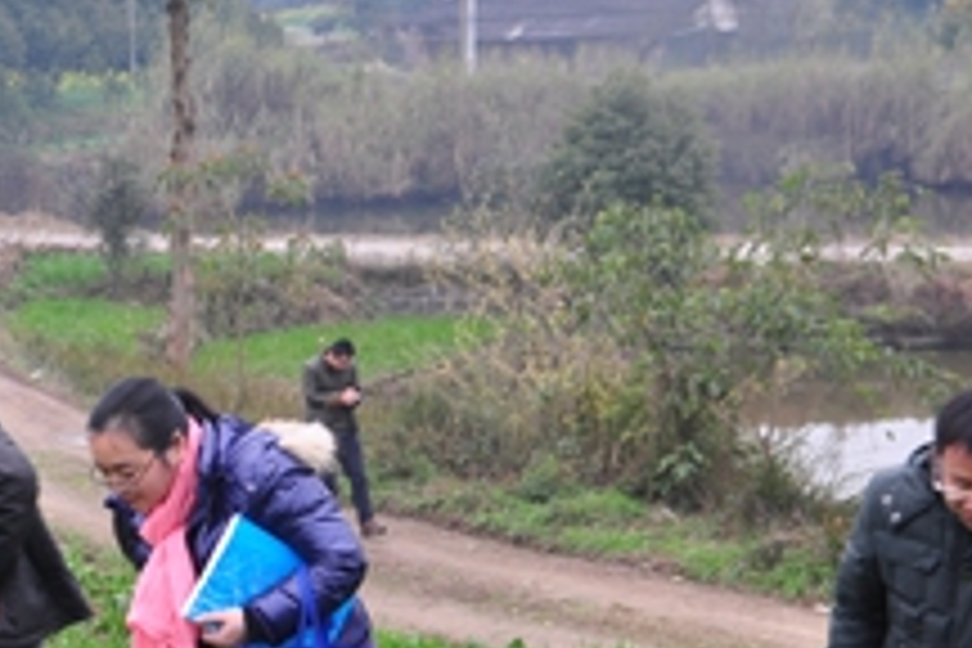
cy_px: 486
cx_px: 306
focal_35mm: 97
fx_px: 2619
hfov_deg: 20.9
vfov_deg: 14.1
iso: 200
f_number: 4.5
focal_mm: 28
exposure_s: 1/80
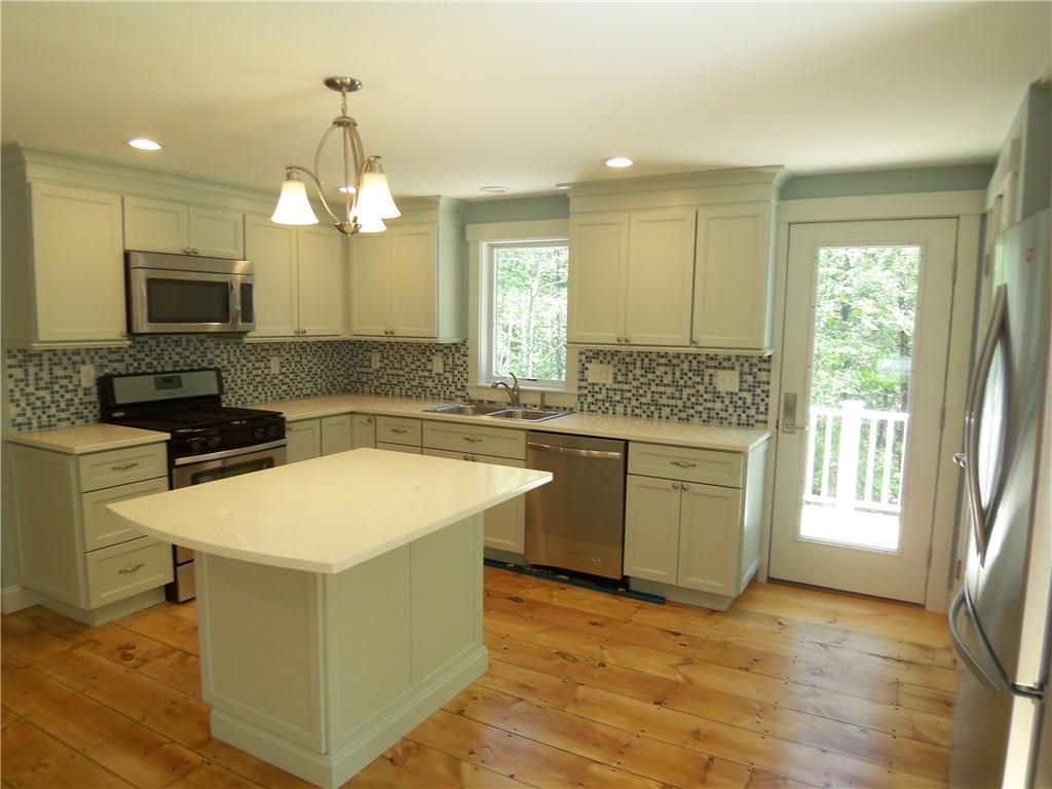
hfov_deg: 73.9
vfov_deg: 58.9
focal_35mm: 23
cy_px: 394
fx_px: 699
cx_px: 526
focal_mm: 3.8
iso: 50
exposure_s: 1/30
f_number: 2.8
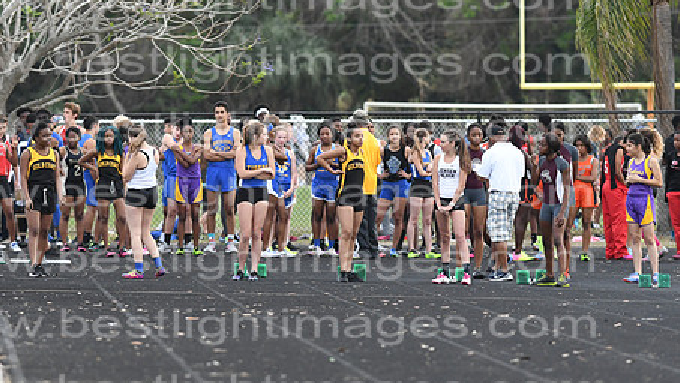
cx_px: 255
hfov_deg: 3.6
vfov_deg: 2.0
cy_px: 163
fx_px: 10893
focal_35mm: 604
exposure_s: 1/1600
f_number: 4
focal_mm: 300
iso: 1600
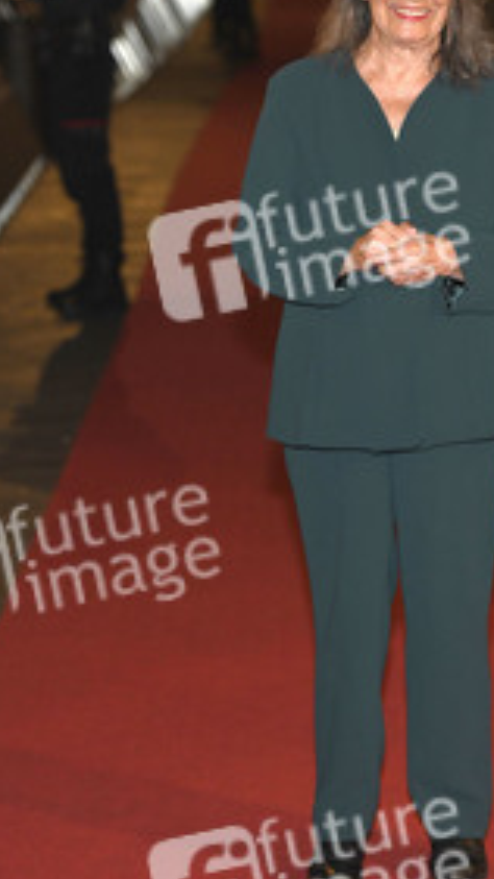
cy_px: 404
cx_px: 400
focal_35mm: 152
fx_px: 3541
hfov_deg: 8.0
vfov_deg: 14.1
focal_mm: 102
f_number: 5
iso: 1600
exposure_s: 1/160
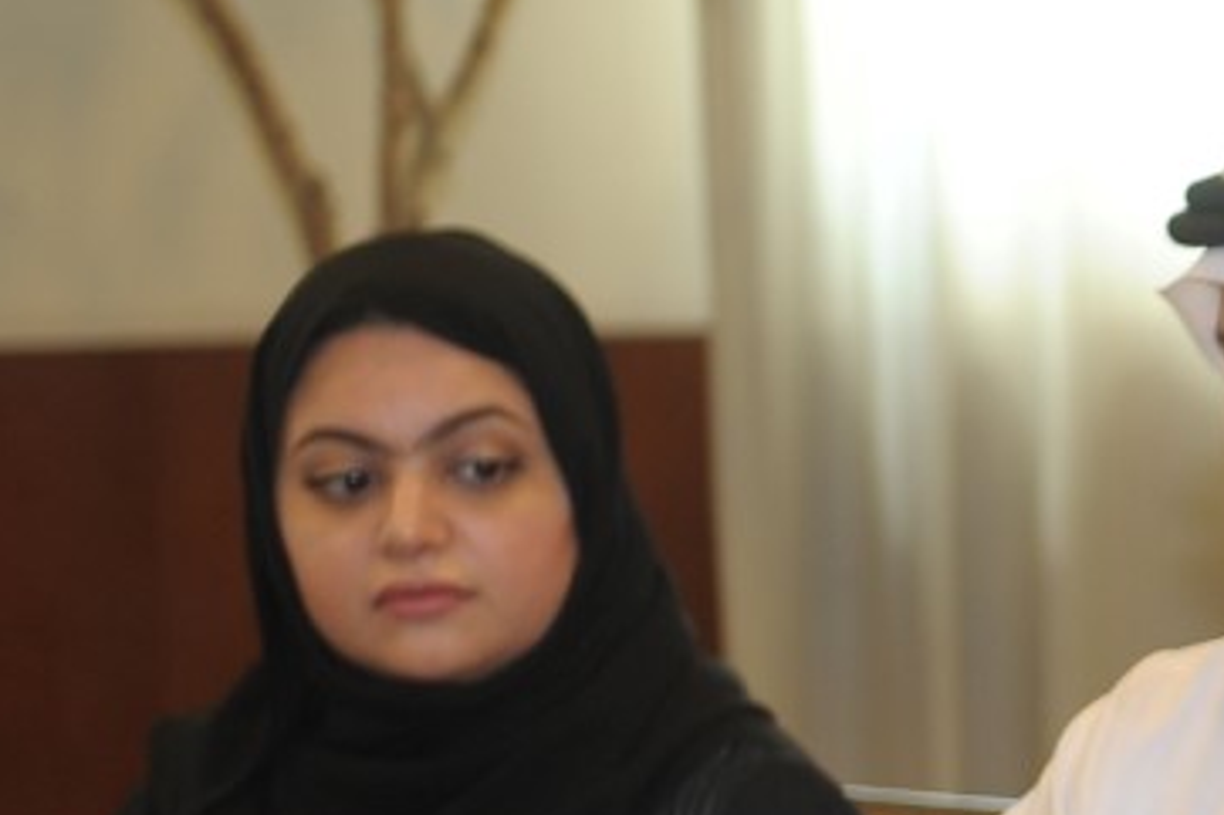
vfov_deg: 5.3
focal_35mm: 260
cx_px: 2193
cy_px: 1011
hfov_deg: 7.7
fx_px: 8836
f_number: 3.2
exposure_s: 1/60
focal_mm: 58
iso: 400
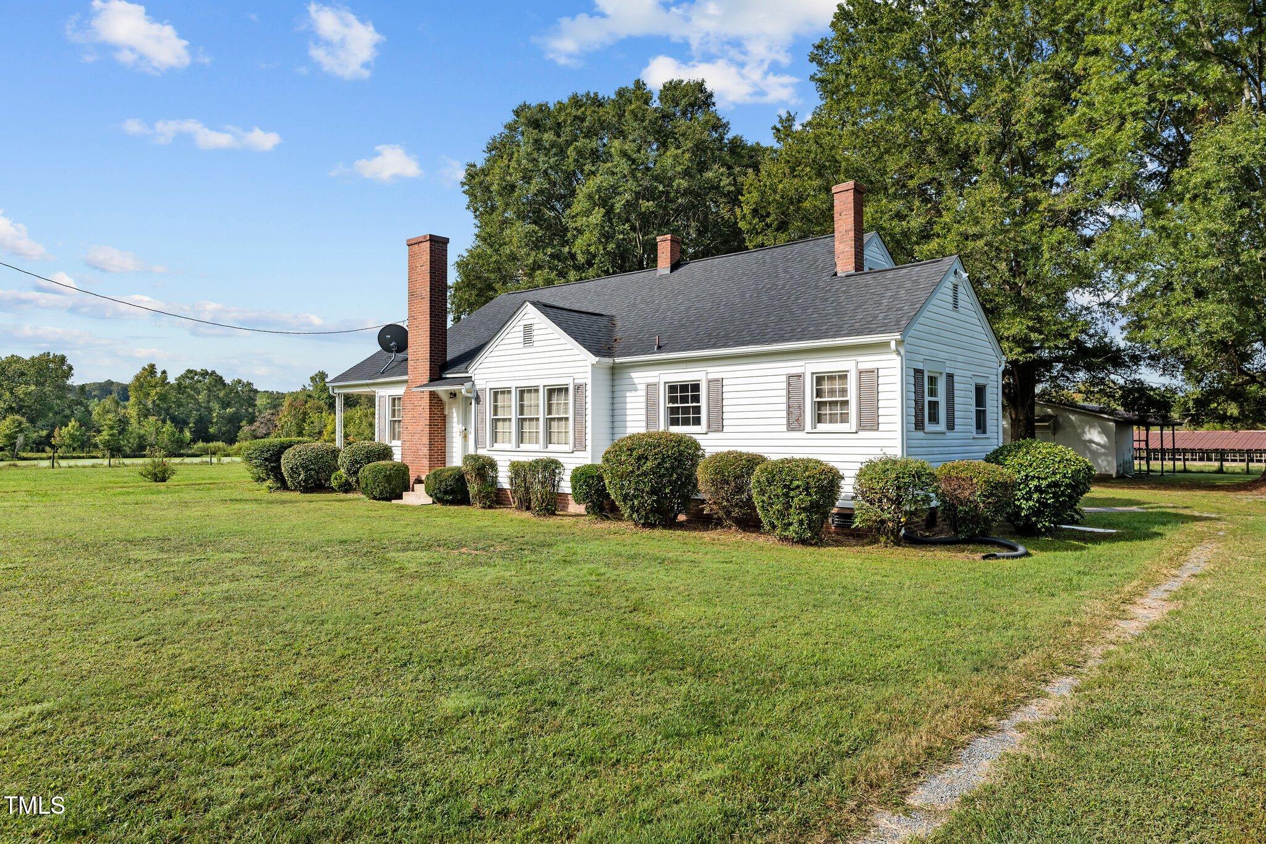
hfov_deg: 78.6
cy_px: 422
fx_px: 774
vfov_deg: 57.2
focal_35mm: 22
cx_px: 633
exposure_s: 1/500
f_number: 7.1
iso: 200
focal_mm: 22
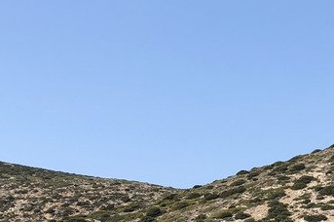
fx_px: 945
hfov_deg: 19.0
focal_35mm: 102
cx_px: 391
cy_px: 254
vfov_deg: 13.1
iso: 20
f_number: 1.8
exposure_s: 1/1715
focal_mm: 4
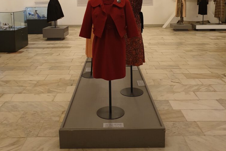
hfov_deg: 51.9
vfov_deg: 34.6
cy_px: 25
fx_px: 232
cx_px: 110
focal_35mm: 37
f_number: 2.4
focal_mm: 4.3
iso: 320
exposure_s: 1/50
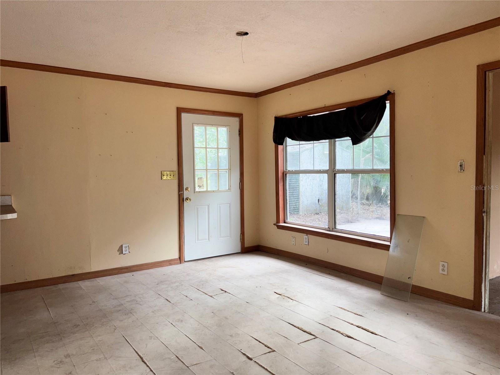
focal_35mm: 26
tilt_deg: -2.9
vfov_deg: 53.1
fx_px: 376
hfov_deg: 67.3
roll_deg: +0.3
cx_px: 250
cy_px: 188
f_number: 1.6
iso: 32
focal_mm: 5.96
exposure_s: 1/35
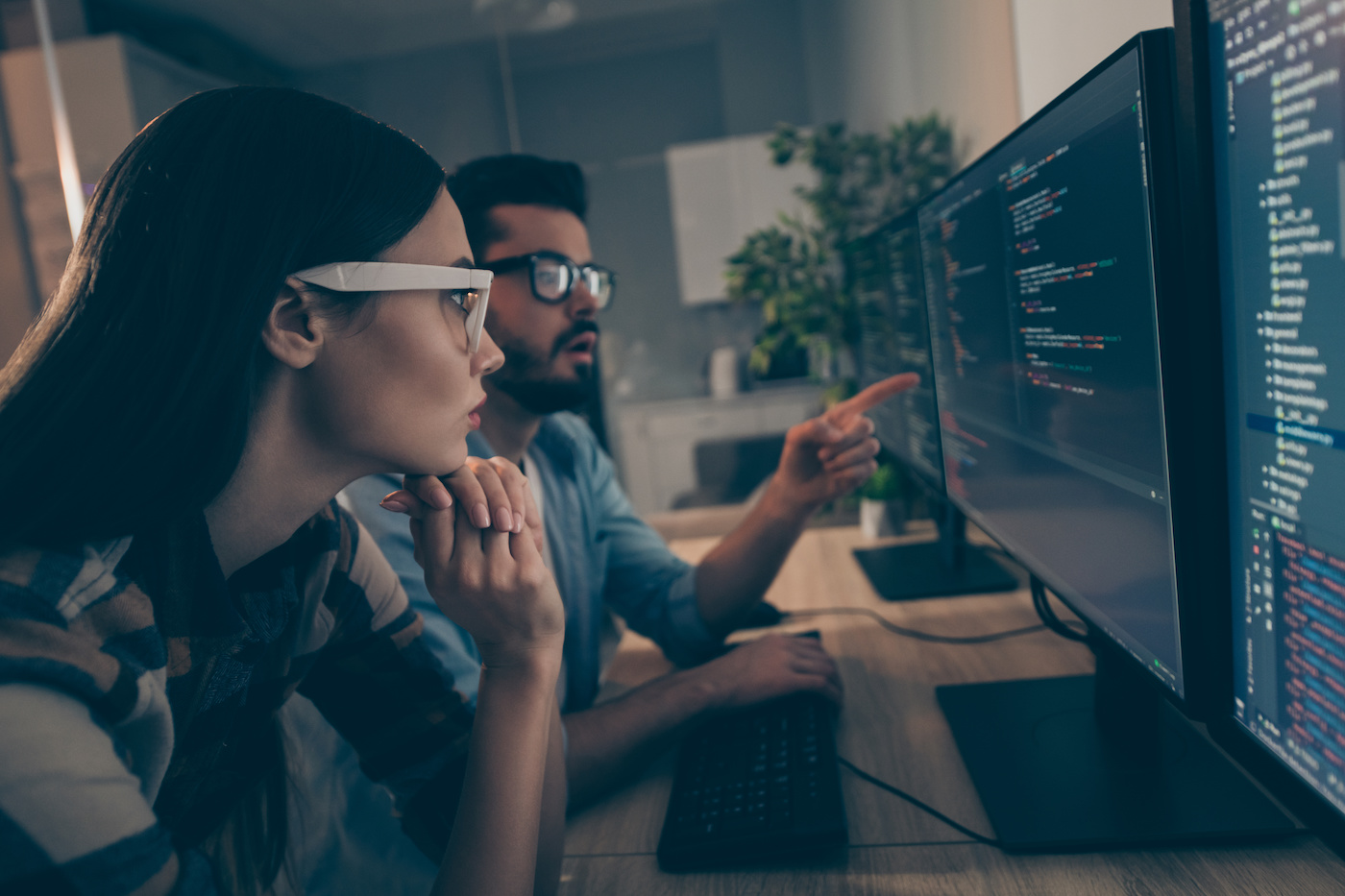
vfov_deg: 53.1
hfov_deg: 73.8
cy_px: 448
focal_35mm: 24
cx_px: 672
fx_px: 896
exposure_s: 1/30
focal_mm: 24
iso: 640
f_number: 2.8
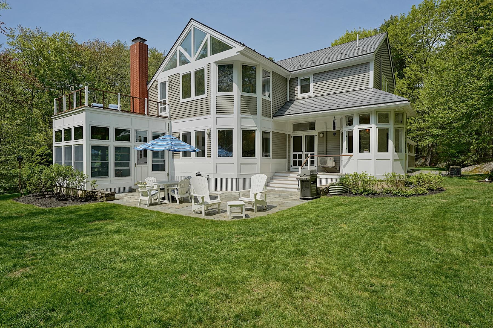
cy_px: 164
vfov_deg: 64.6
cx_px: 246
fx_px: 260
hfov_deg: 86.9
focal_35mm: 19
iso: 100
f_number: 8
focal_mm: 19
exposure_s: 1/320
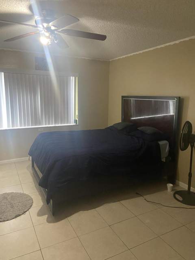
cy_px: 130
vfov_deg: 67.3
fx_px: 195
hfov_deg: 53.1
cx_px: 98
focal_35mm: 26
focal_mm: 4.25
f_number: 1.8
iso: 500
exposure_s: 1/40
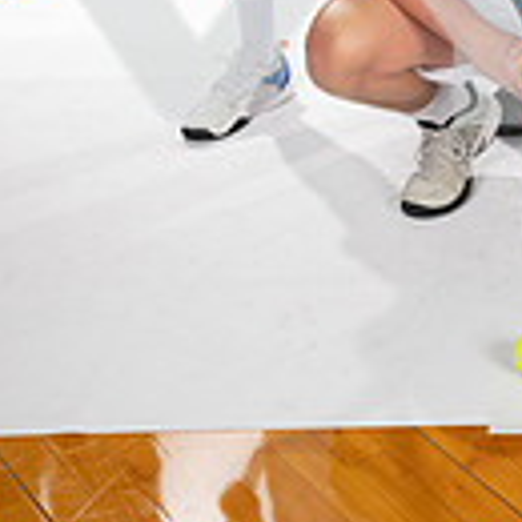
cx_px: 598
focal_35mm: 106
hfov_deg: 15.9
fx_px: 1808
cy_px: -277
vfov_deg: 15.1
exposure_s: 1/320
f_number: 7.1
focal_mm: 36
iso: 800
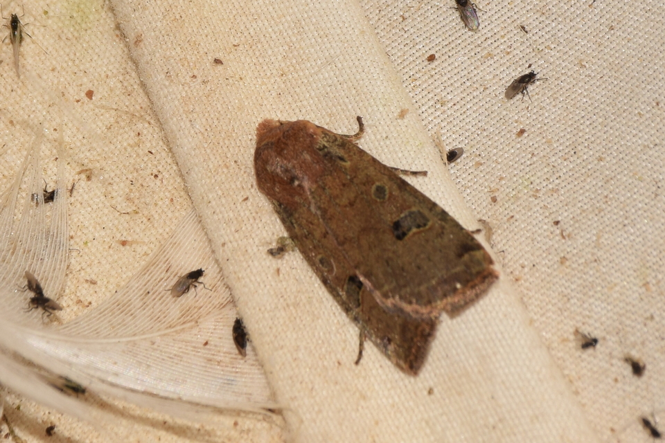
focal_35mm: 210
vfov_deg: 6.5
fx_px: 3879
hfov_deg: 9.8
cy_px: 222
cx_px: 332
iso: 100
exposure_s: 1/160
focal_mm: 140
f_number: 13
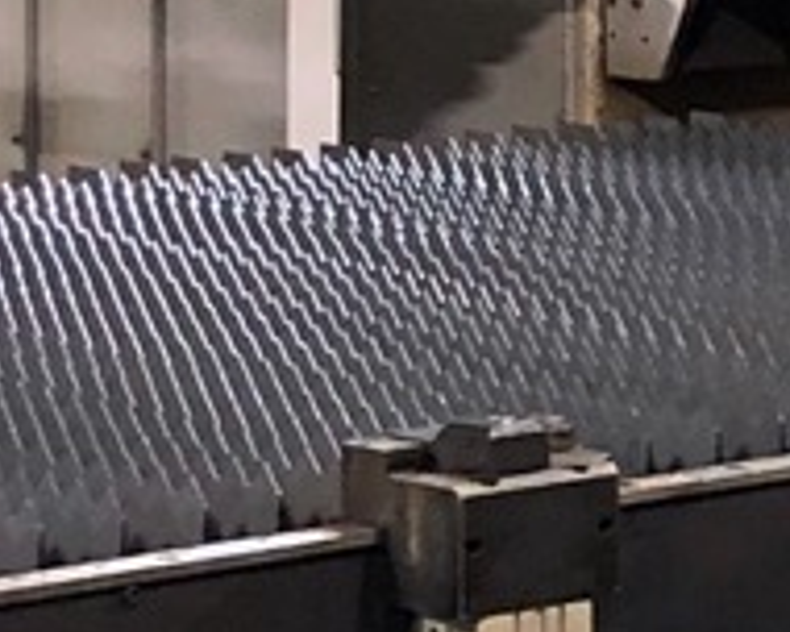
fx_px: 4302
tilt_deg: -4.4
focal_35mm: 184
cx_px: 1859
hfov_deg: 9.4
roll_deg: -0.8
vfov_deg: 8.4
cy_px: 187
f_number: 1.8
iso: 100
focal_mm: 4
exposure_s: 1/9
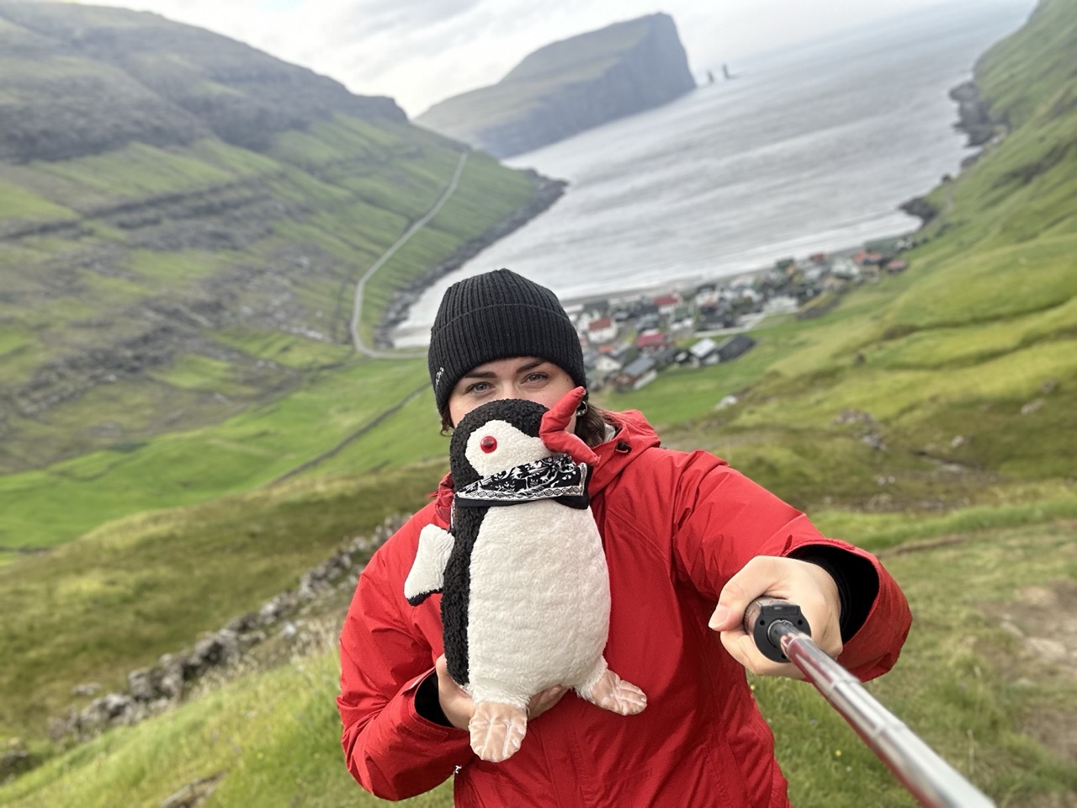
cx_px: 538
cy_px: 404
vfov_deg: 46.8
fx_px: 933
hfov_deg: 60.0
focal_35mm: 30
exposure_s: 1/121
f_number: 1.9
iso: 25
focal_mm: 2.69
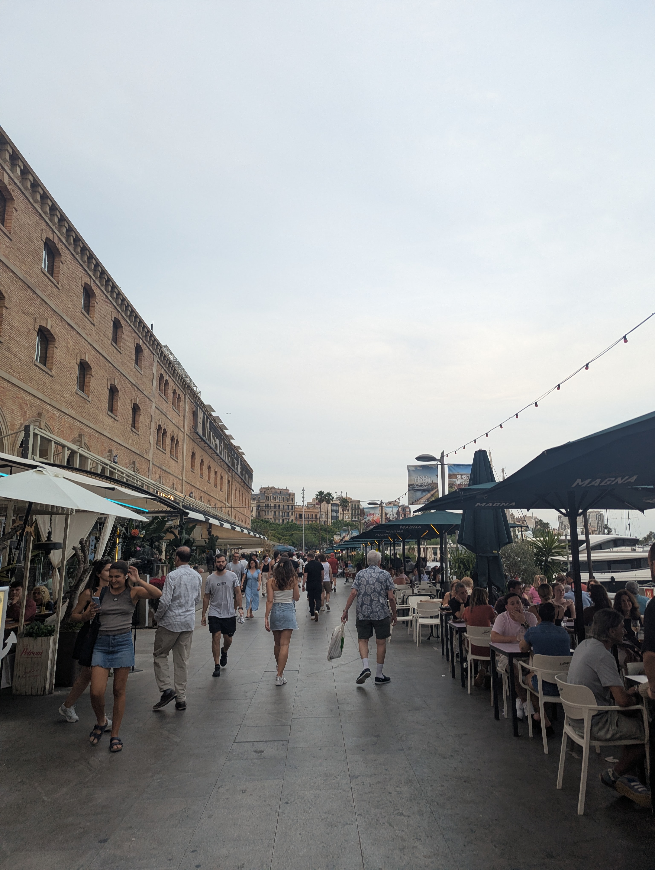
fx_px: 604
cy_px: 435
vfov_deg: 71.5
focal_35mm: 24
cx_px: 328
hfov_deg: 56.9
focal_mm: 6.81
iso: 71
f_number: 1.85
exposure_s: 1/299
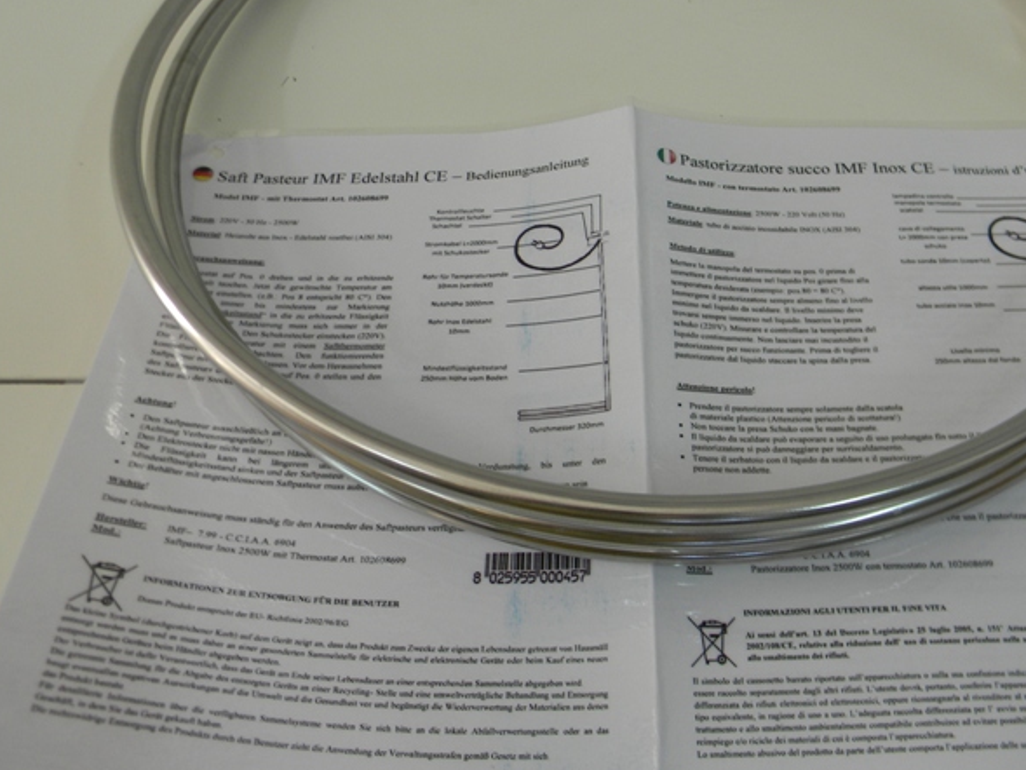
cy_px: 343
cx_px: 622
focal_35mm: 38
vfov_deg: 37.7
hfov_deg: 48.6
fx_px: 1127
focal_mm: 5
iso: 87
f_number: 3.5
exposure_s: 1/30
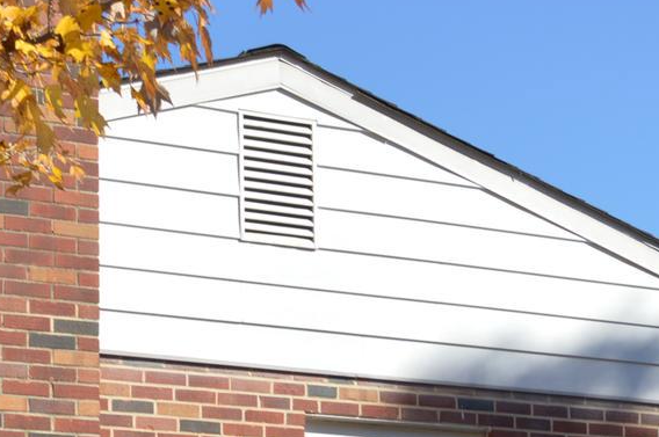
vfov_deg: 10.9
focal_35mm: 119
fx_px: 2175
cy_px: 702
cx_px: 618
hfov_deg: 16.9
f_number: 8
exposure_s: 1/200
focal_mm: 22
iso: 100
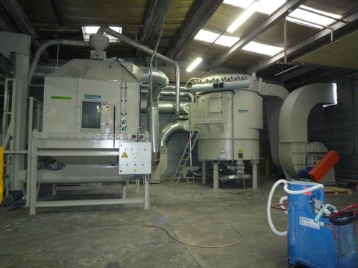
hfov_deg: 69.4
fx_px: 259
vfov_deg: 54.9
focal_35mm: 25
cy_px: 134
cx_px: 179
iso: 640
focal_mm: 4.4
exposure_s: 1/30
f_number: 2.8
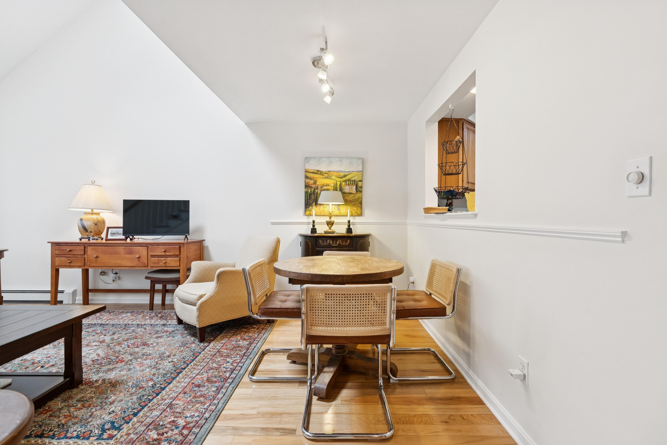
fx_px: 297
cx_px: 334
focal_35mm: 16
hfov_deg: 96.7
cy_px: 222
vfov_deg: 73.8
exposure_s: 1/6
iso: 320
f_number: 7.1
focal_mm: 16
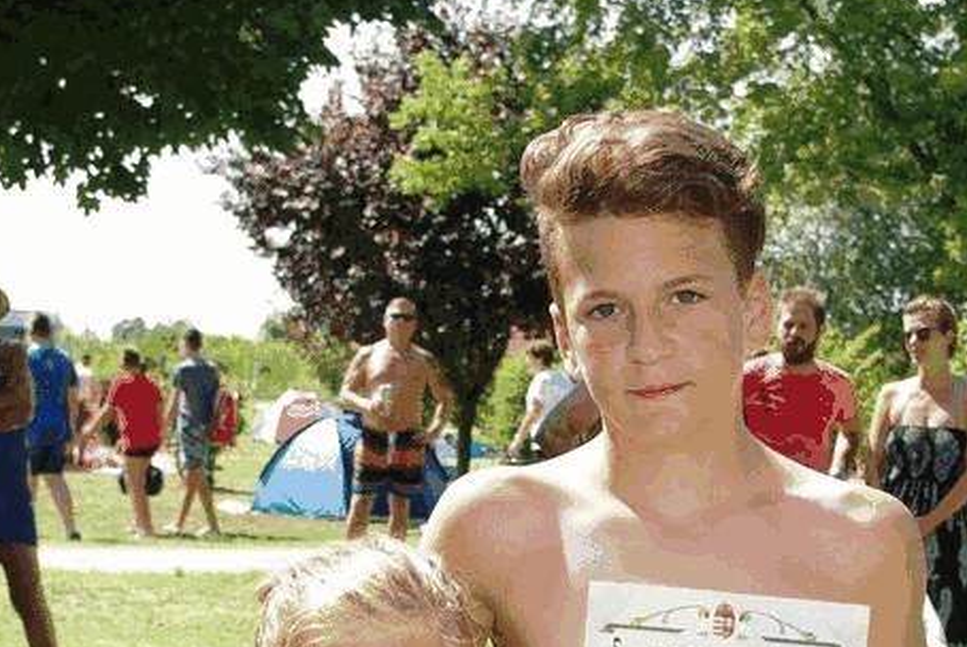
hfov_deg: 23.1
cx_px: 492
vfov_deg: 15.2
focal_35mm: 88
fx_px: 2367
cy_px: 703
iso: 100
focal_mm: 26.25
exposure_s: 1/180
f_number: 5.6
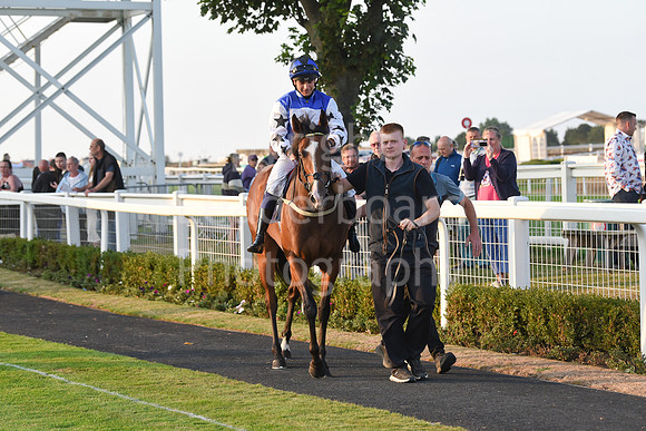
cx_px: 323
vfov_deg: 11.8
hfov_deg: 17.6
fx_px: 2082
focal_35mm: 116
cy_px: 216
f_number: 5
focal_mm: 116
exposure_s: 1/1250
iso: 1250
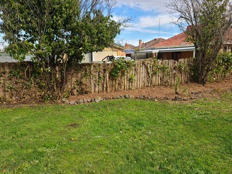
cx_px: 116
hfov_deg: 65.3
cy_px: 87
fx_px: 181
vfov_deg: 51.4
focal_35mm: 27
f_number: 2
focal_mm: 5.9
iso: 25
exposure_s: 1/289
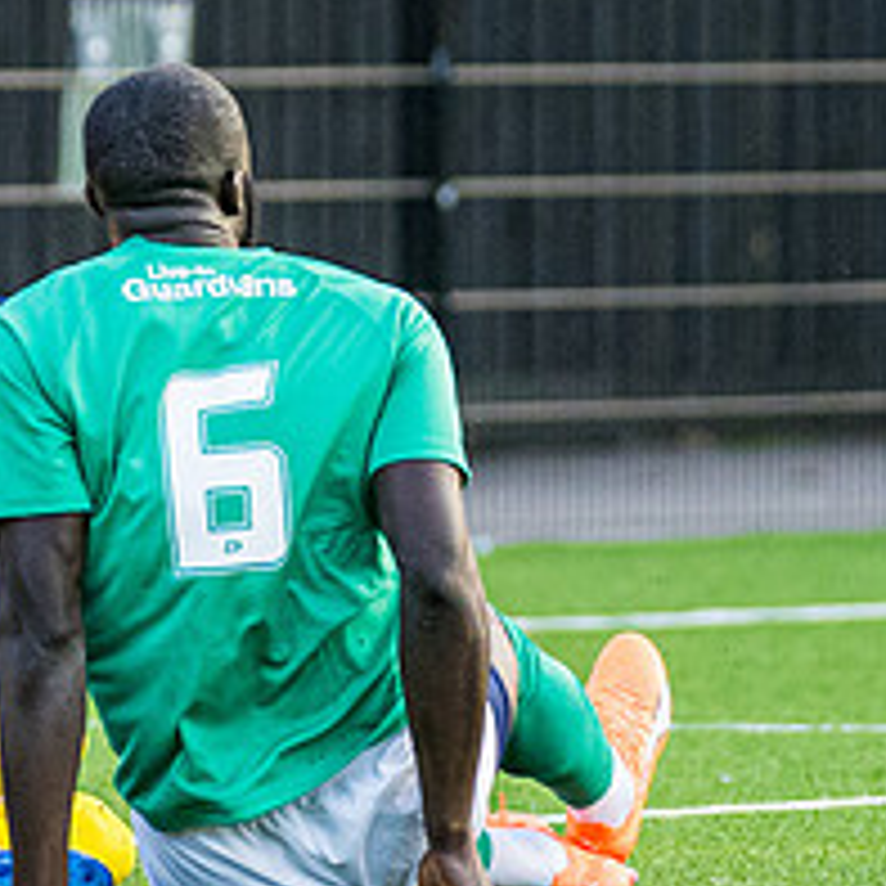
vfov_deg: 1.4
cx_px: -576
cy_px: 129
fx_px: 35097
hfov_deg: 1.4
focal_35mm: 1212
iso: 1250
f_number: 2.8
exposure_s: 1/800
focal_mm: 210
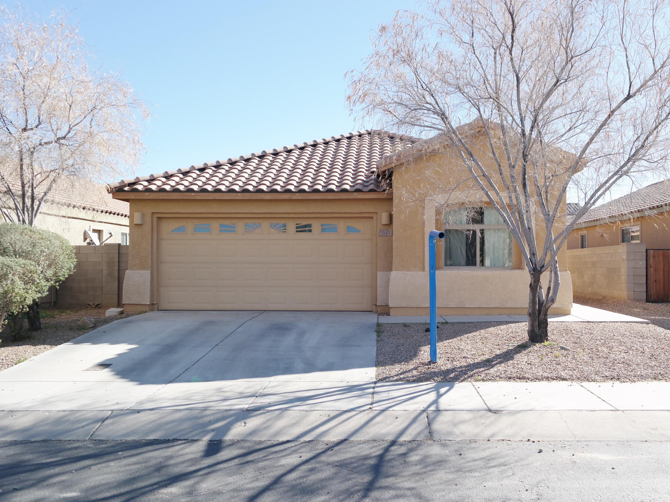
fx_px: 639
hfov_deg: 55.3
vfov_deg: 43.0
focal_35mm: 33
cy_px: 252
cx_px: 361
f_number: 5.6
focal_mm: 20
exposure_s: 1/250
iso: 100
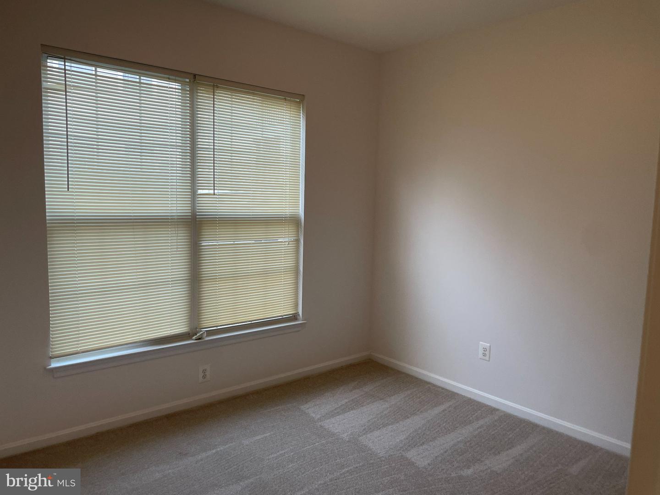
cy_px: 248
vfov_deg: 53.1
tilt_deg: -6.6
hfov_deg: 67.3
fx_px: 496
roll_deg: -1.5
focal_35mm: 26
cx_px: 330
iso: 80
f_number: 1.6
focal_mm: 4.2
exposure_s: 1/60
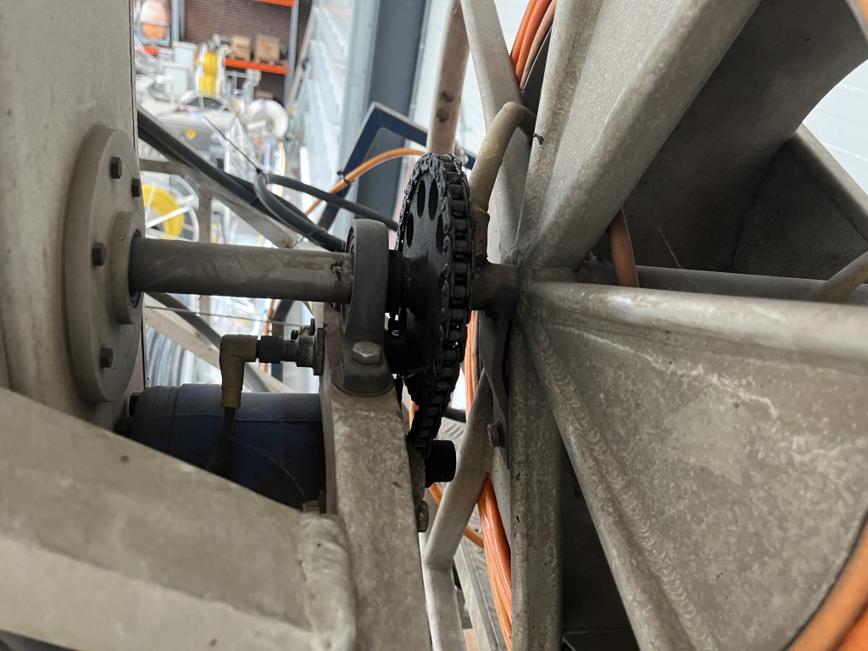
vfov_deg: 53.1
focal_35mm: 26
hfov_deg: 67.3
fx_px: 652
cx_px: 434
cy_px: 326
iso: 320
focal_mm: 5.1
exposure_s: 1/60
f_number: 1.6
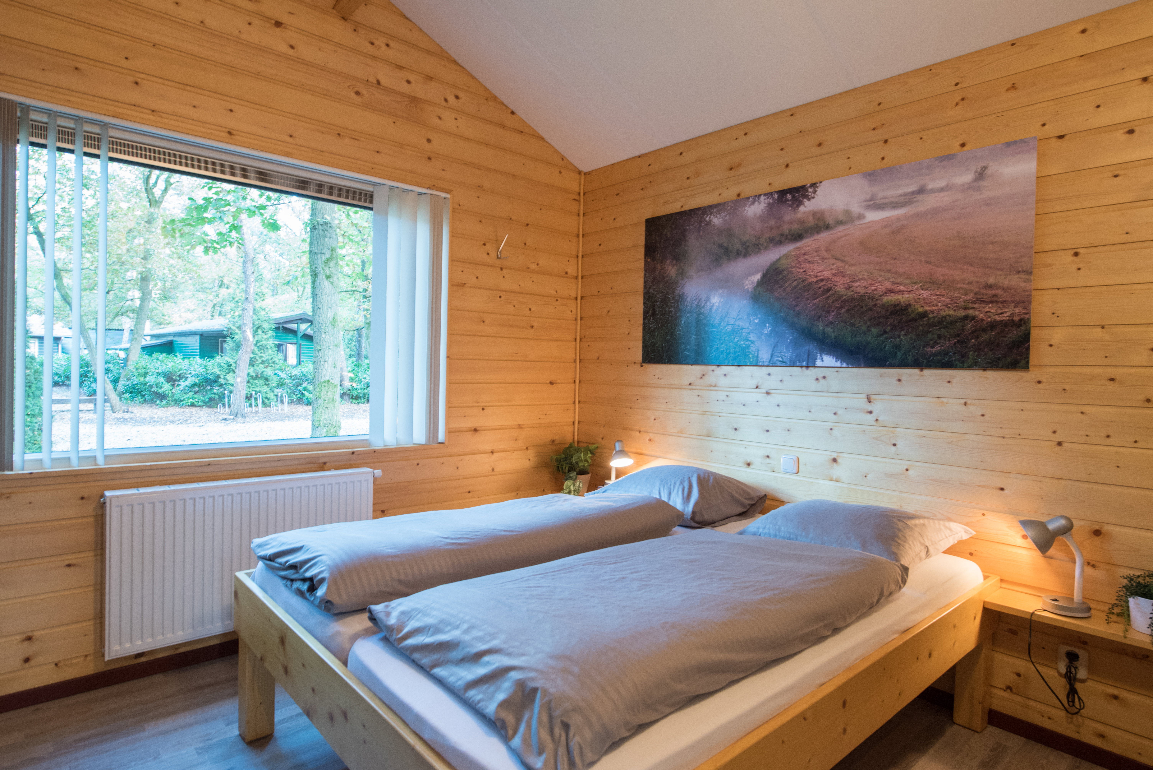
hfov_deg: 86.9
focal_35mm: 19
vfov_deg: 64.6
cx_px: 576
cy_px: 385
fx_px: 609
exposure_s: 1/6
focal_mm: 19
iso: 1250
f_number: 8
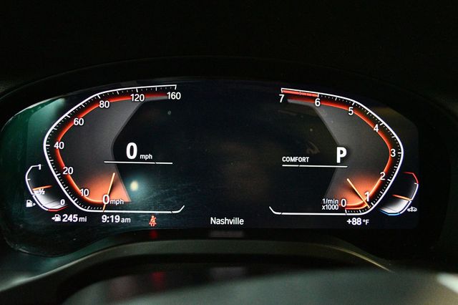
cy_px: 152
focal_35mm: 36
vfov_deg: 36.8
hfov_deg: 53.2
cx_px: 229
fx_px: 458
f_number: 4
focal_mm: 24
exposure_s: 1/60
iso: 10000
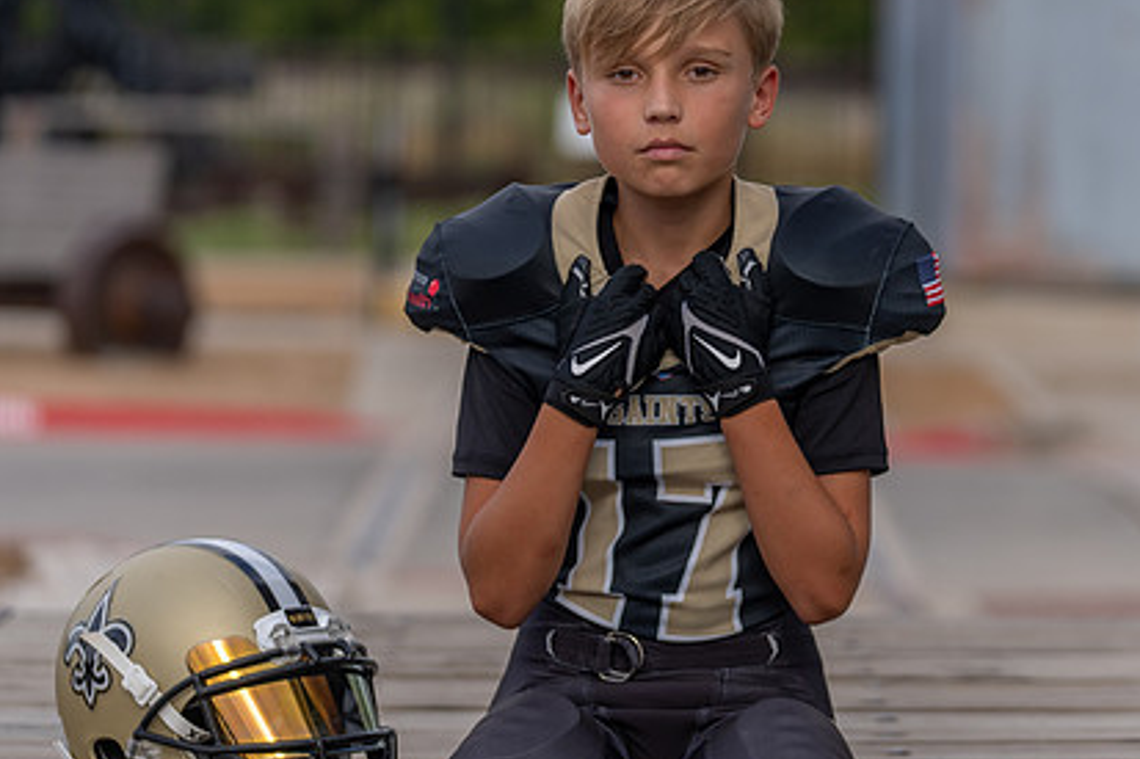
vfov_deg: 8.2
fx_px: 5318
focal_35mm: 168
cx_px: 665
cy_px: 363
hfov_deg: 12.2
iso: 100
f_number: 2.8
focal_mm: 113
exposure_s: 1/800
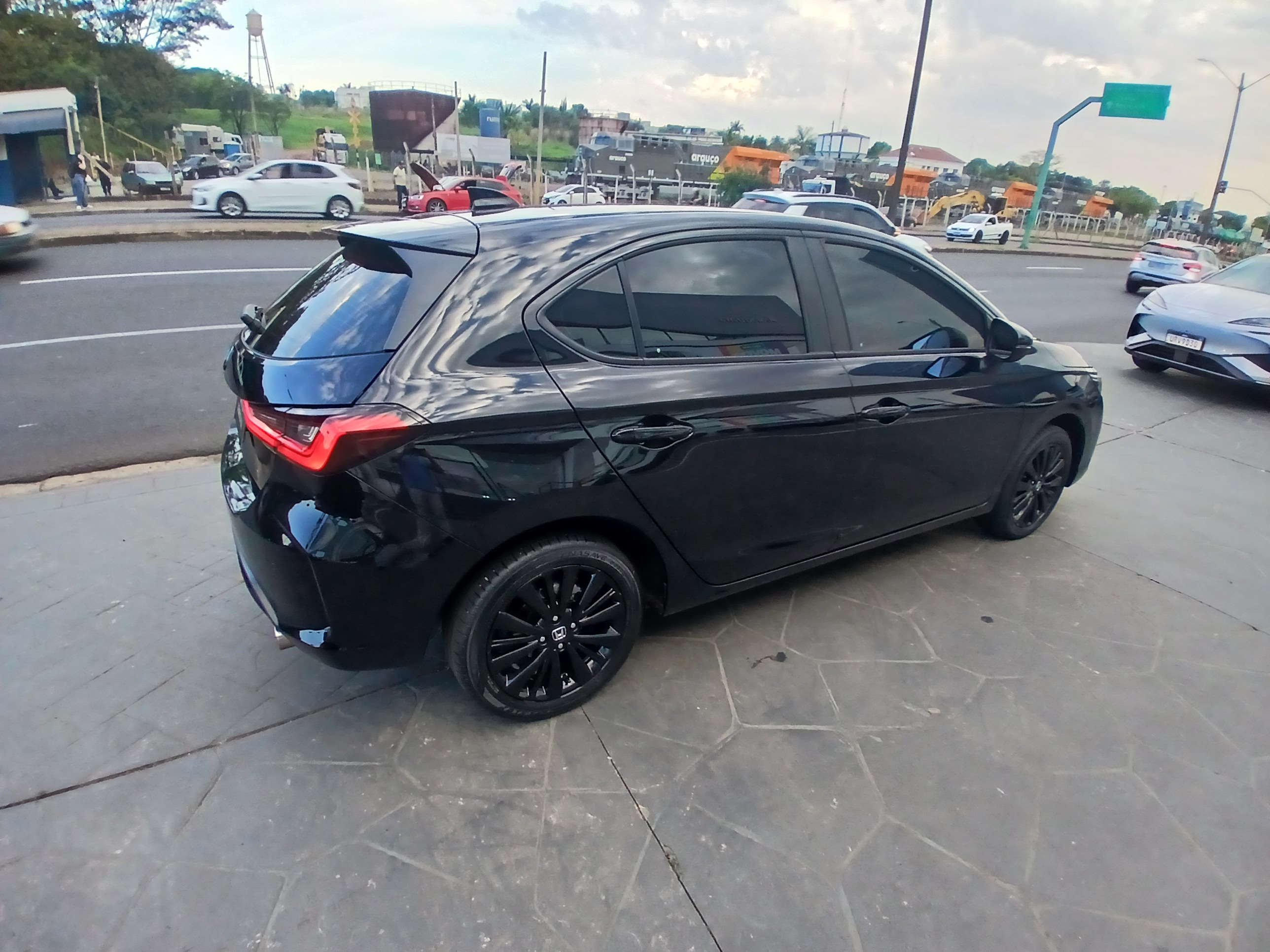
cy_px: 476
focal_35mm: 17
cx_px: 635
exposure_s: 1/120
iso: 64
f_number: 2.2
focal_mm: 1.4
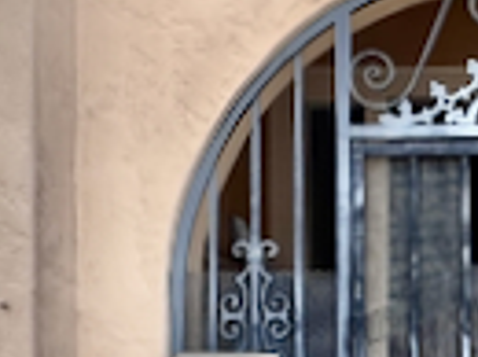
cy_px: 405
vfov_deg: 20.2
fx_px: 951
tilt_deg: -2.3
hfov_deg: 26.4
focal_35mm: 69
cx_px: 500
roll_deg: +1.0
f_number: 2.2
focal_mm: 2.22
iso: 40
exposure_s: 1/512
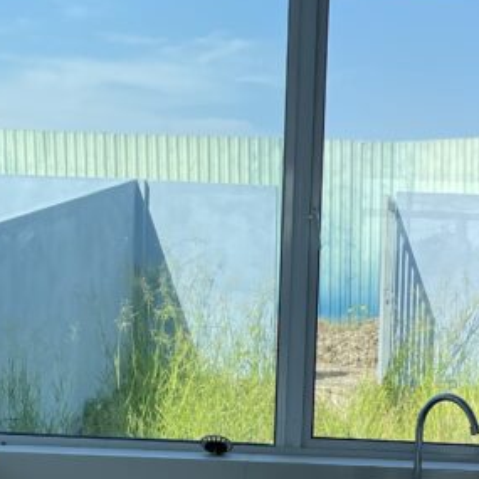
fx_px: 971
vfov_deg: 27.0
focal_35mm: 62
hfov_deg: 27.0
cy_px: 405
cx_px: 410
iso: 32
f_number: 1.6
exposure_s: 1/1534
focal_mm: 5.1
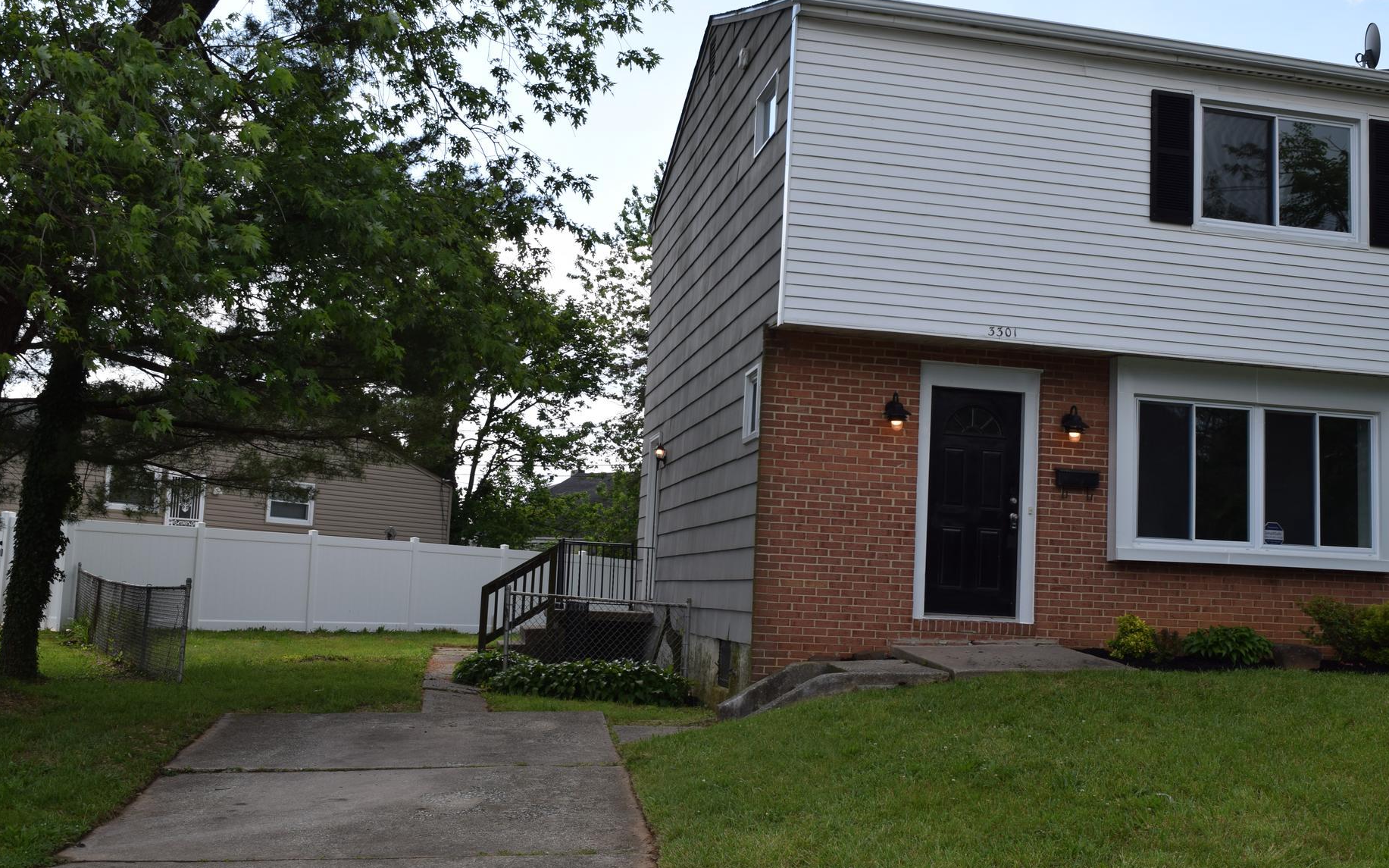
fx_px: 1552
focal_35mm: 41
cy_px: 430
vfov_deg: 31.2
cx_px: 737
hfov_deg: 48.2
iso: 100
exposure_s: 1/200
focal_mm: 24
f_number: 9
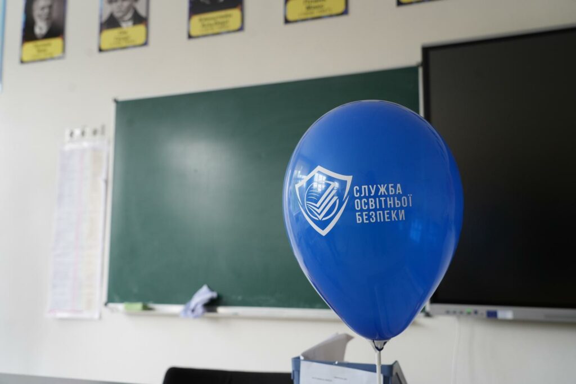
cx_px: 288
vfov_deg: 36.9
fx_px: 576
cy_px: 192
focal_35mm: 36
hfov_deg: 53.1
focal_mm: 36
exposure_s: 1/160
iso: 800
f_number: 4
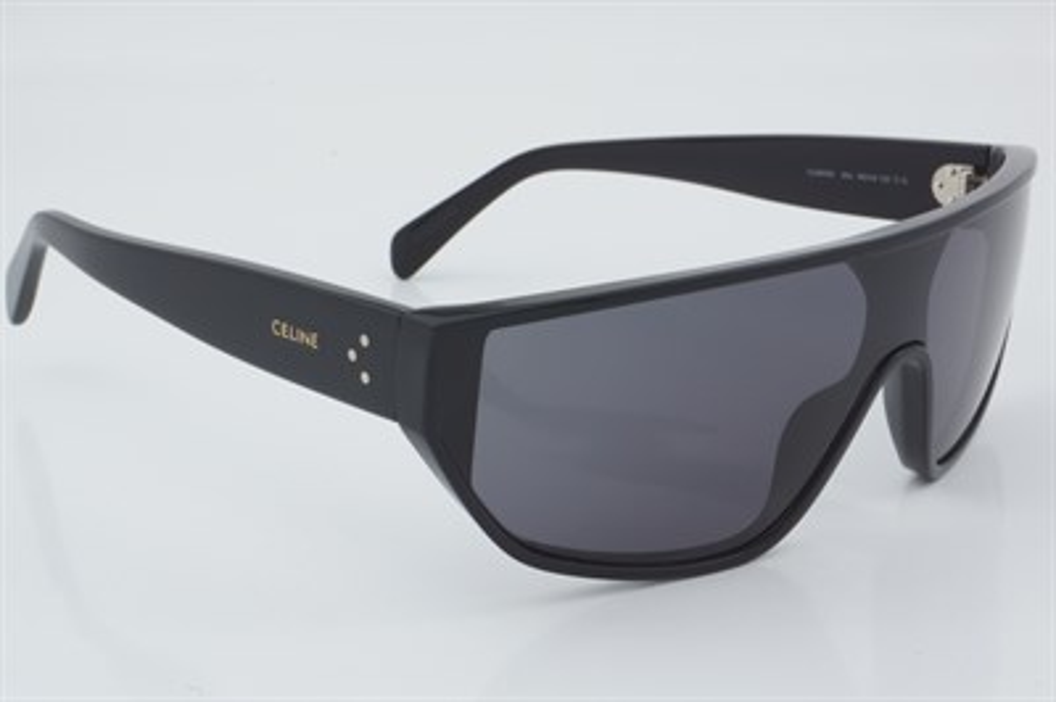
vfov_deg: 18.2
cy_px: 351
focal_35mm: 75
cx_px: 528
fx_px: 2198
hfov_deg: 27.0
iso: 100
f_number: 32
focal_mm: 50
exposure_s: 1/3
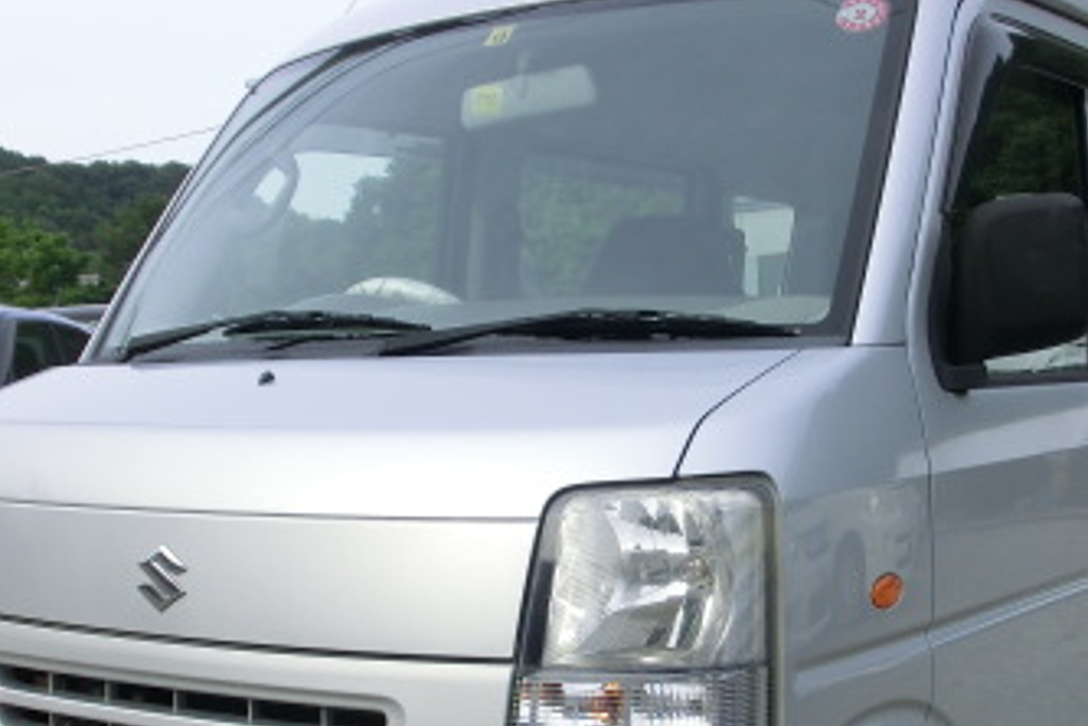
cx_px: 618
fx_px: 1813
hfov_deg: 33.4
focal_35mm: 60
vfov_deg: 22.2
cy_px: 621
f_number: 3.5
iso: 100
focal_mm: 5.25
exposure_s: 1/500
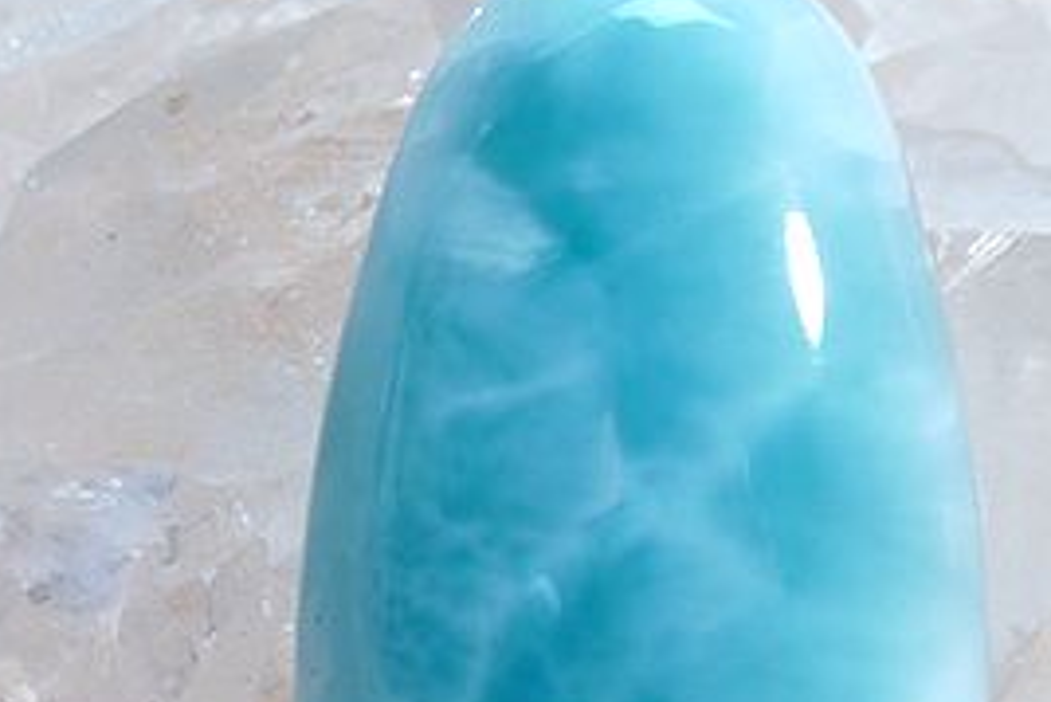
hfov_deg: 11.2
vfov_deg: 7.5
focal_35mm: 184
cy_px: 537
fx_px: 5374
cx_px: 655
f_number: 3.9
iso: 80
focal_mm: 9.7
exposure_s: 1/40
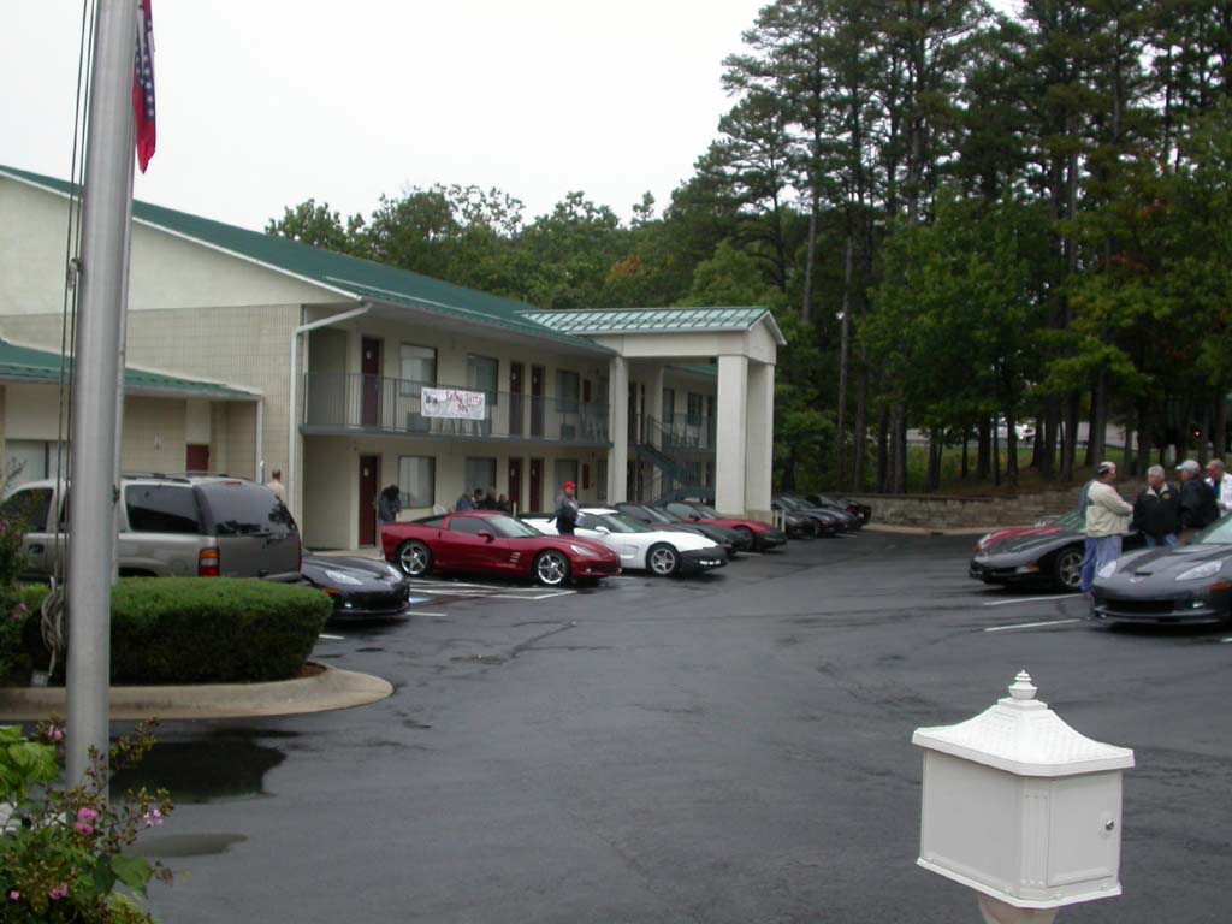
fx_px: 1352
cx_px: 616
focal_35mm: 38
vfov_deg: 37.7
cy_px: 462
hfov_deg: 49.0
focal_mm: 7.85
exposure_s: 1/82.7
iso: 100
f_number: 3.7
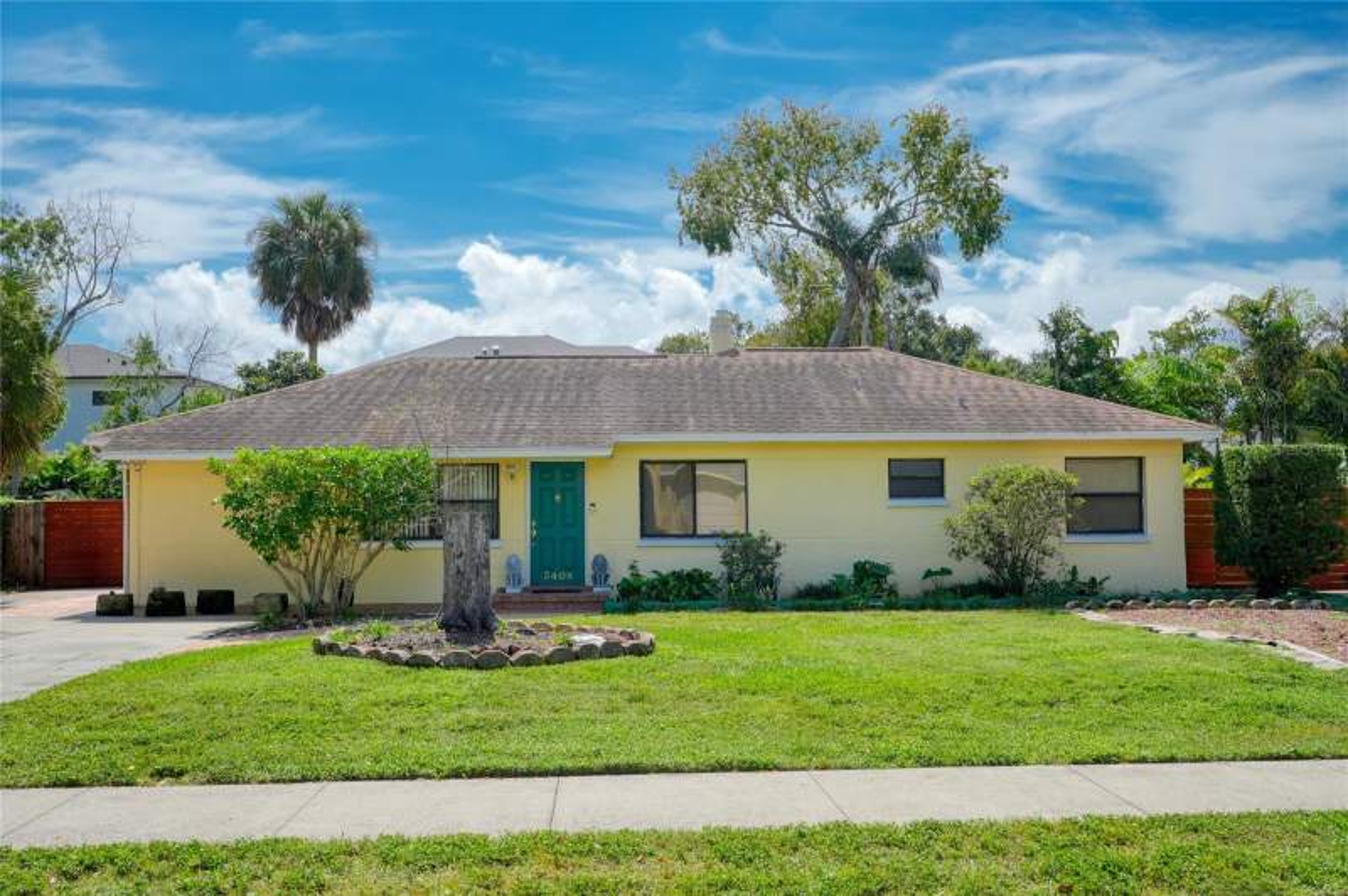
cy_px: 448
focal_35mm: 34
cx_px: 674
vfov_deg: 38.8
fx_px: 1272
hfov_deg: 55.8
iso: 400
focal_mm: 34
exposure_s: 1/500
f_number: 11
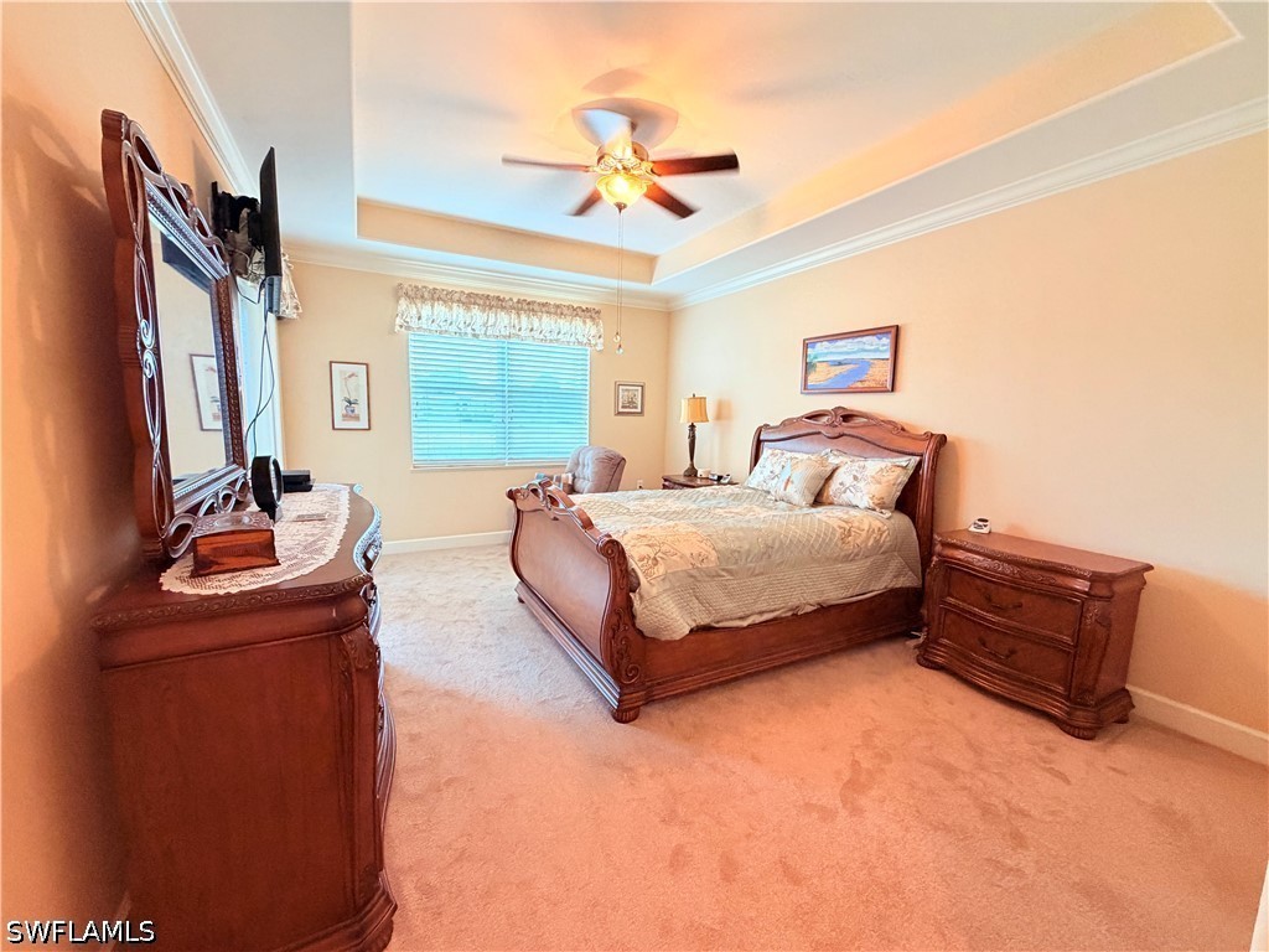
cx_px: 634
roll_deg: -0.7
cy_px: 476
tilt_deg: -5.4
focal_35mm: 14
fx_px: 513
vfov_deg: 85.7
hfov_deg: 102.1
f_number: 2.2
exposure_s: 1/60
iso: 320
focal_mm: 2.22
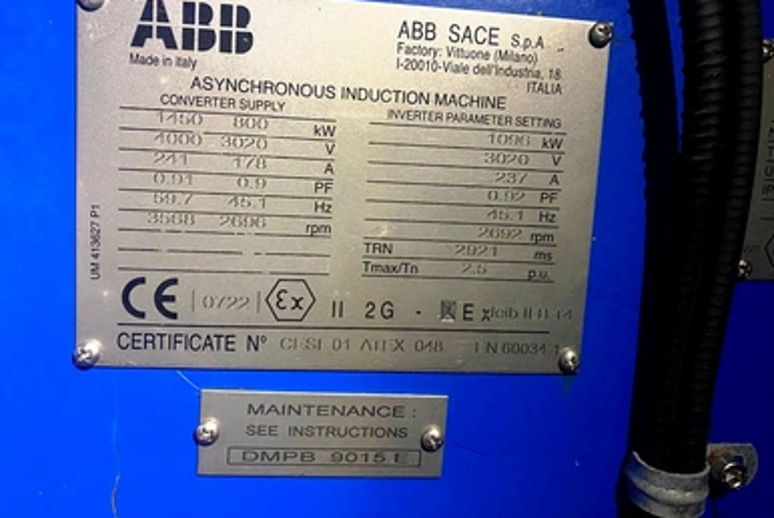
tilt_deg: -3.1
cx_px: 397
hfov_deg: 65.4
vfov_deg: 46.3
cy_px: 219
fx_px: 602
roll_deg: -2.7
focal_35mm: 28
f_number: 1.8
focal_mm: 4.25
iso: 640
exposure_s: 1/30
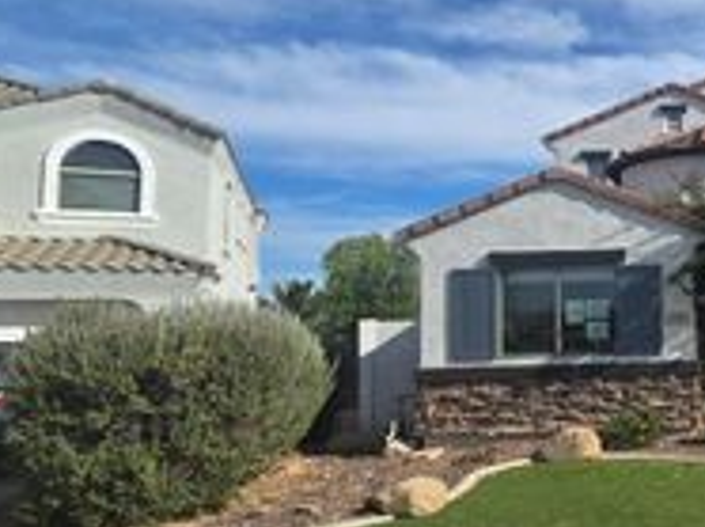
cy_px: 279
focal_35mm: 35
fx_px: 712
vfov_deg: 40.6
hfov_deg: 40.6
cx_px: 804
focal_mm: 2.2
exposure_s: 1/2730
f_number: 2.2
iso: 50
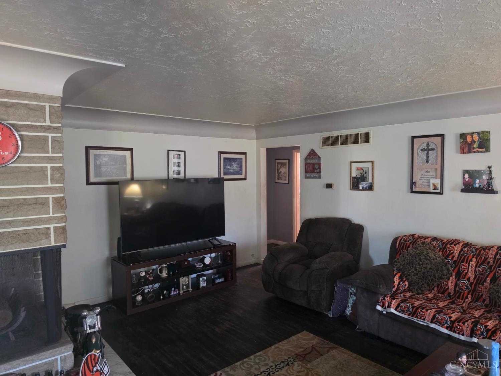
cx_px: 250
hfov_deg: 73.9
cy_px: 188
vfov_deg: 58.9
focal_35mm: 23
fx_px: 333
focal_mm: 6.5
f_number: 1.4
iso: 800
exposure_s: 1/40
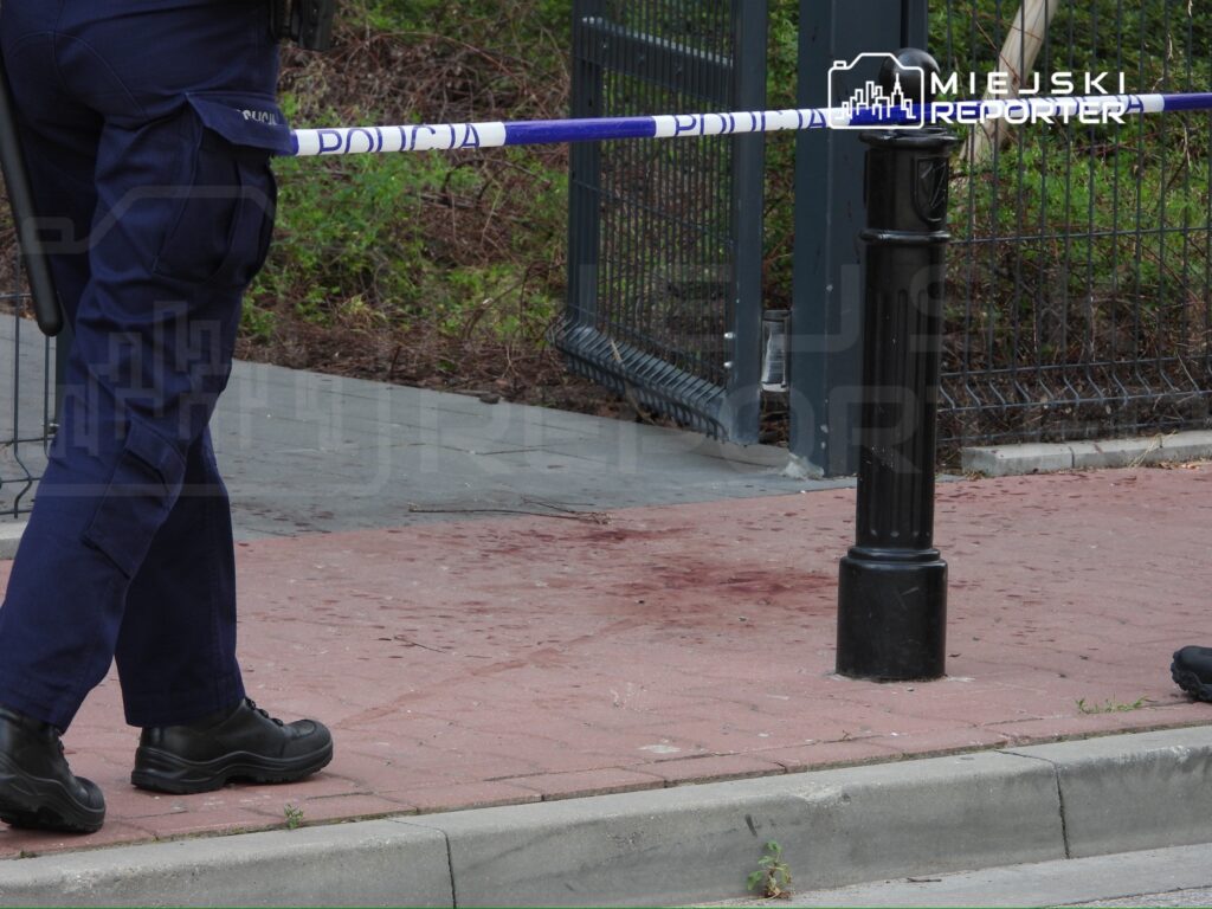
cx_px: 606
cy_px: 454
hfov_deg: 7.2
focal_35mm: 275
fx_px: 9628
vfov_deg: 5.4
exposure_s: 1/160
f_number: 4.5
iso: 100
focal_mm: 49.5
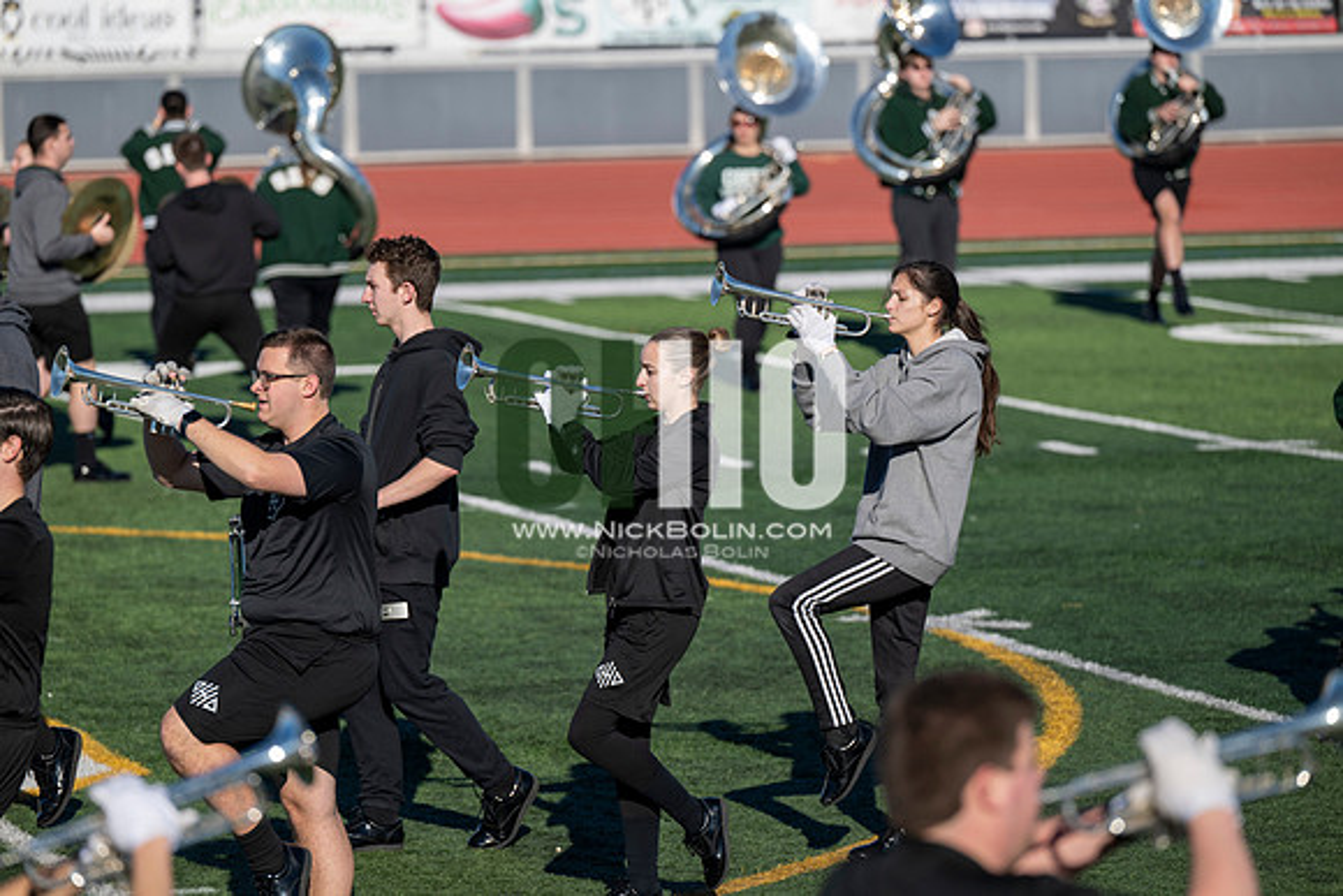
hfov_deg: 10.3
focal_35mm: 200
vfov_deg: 6.9
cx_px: 672
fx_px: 7463
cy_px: 448
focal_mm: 200
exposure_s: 1/2000
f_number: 4
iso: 160
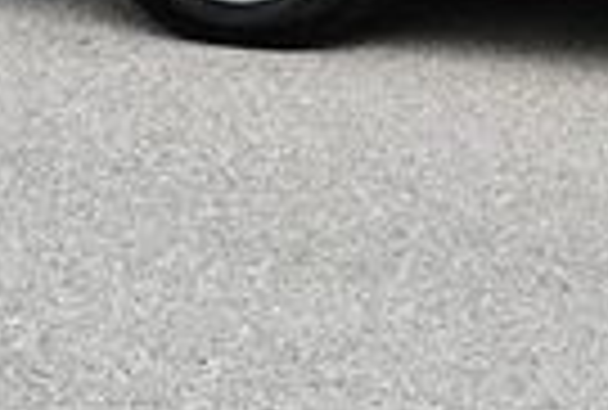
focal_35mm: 208
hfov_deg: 9.2
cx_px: 1216
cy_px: -545
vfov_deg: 6.4
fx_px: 3525
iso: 200
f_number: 8
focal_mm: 22
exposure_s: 1/250
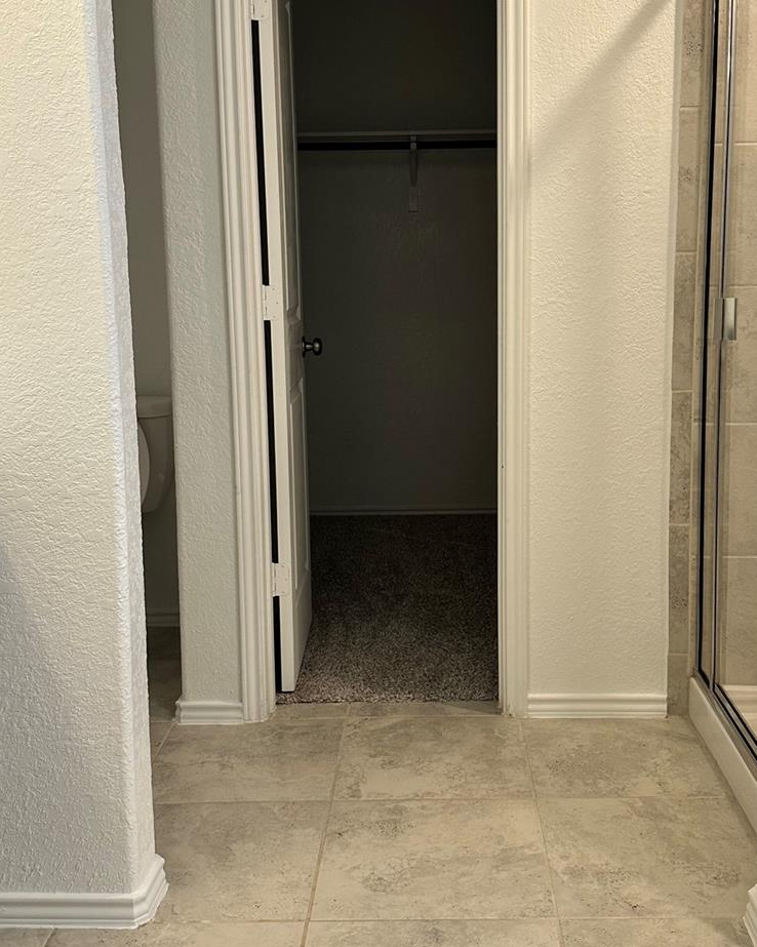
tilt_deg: -7.4
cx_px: 409
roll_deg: +1.7
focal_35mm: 39
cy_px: 410
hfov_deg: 38.2
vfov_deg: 46.7
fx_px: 1093
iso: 100
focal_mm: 6.86
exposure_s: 1/120
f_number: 1.78
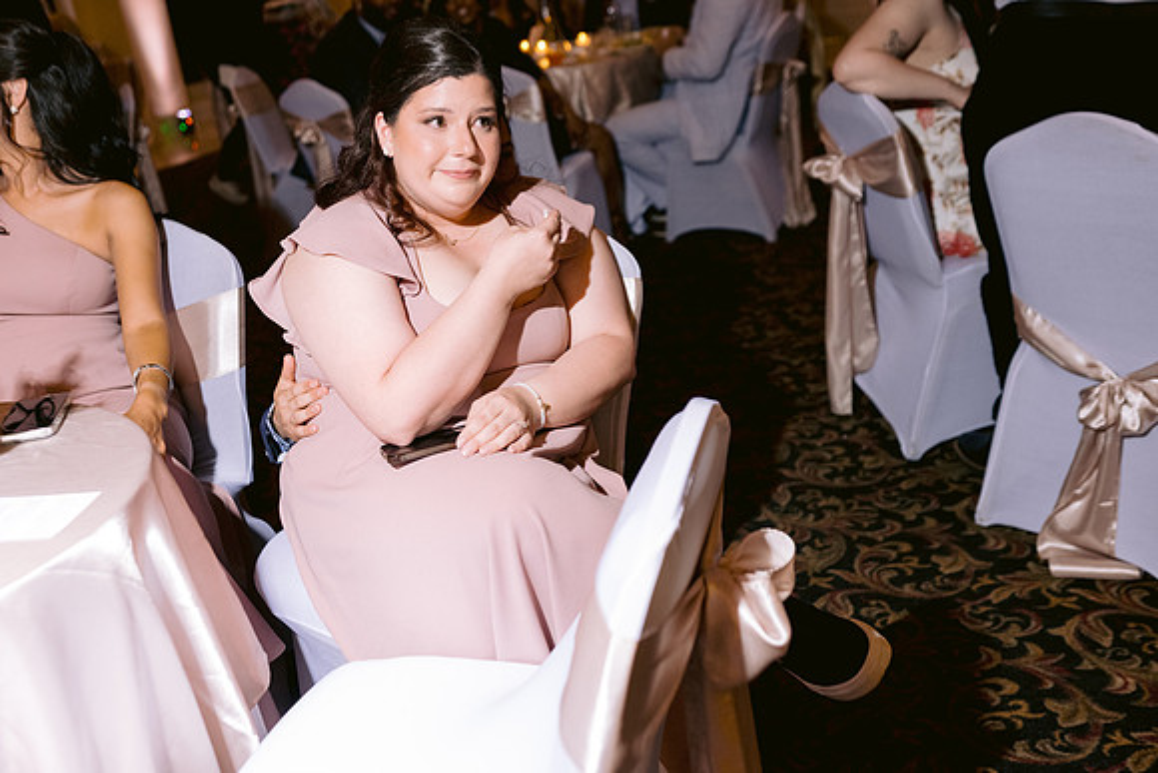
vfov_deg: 34.9
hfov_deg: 50.4
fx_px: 1231
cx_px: 579
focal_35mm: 38
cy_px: 386
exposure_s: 1/160
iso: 1600
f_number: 2.8
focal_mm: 35
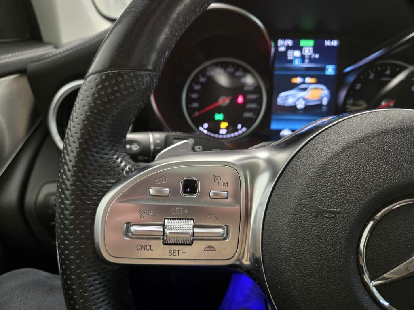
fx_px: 275
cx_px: 207
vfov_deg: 58.9
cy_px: 155
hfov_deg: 73.9
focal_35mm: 23
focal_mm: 5.4
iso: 320
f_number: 1.8
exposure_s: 1/33.5
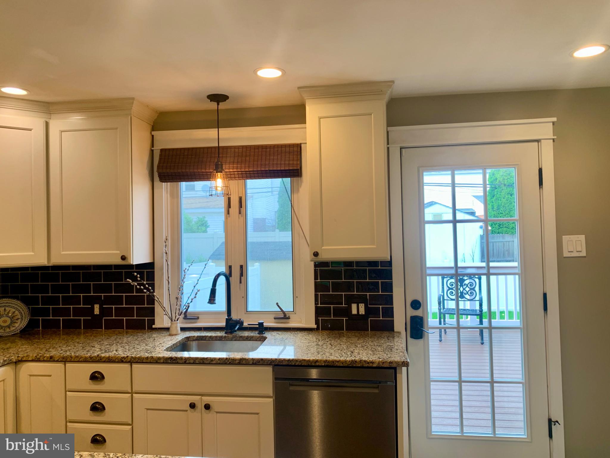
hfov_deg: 67.3
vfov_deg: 53.1
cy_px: 229
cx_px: 305
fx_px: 458
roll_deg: +1.6
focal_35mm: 26
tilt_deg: -0.1
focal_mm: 4.25
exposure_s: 1/120
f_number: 1.8
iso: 64
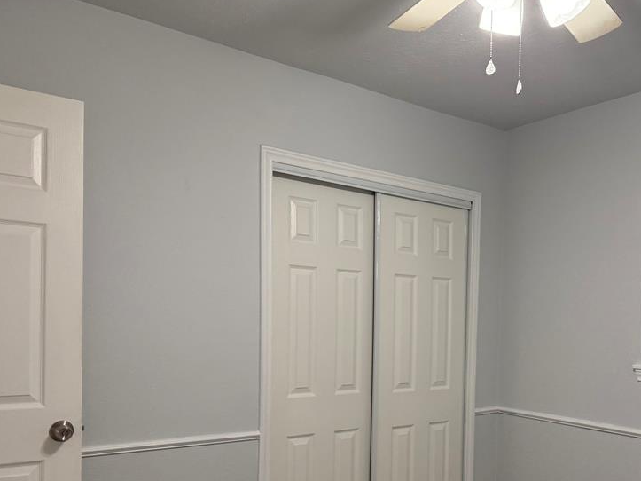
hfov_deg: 52.8
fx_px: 629
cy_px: 332
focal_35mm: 34
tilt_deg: -1.3
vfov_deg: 41.1
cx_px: 434
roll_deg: -0.6
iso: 200
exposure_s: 1/120
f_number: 1.78
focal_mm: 6.76
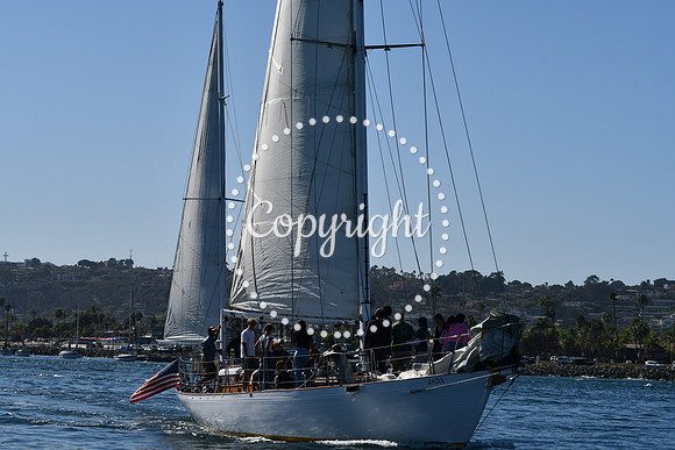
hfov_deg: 19.5
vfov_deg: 13.0
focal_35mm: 105
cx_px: 338
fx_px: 1969
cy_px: 225
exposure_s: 1/640
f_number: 9
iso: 100
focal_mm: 70
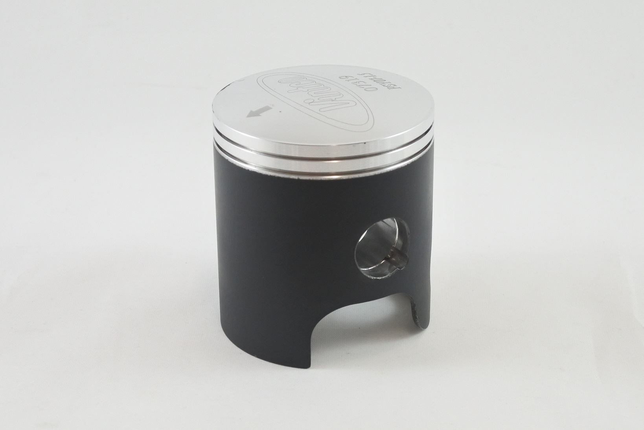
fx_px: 859
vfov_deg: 28.1
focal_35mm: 48
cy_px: 215
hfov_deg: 41.1
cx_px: 322
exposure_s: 1/125
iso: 400
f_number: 4.5
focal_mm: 18
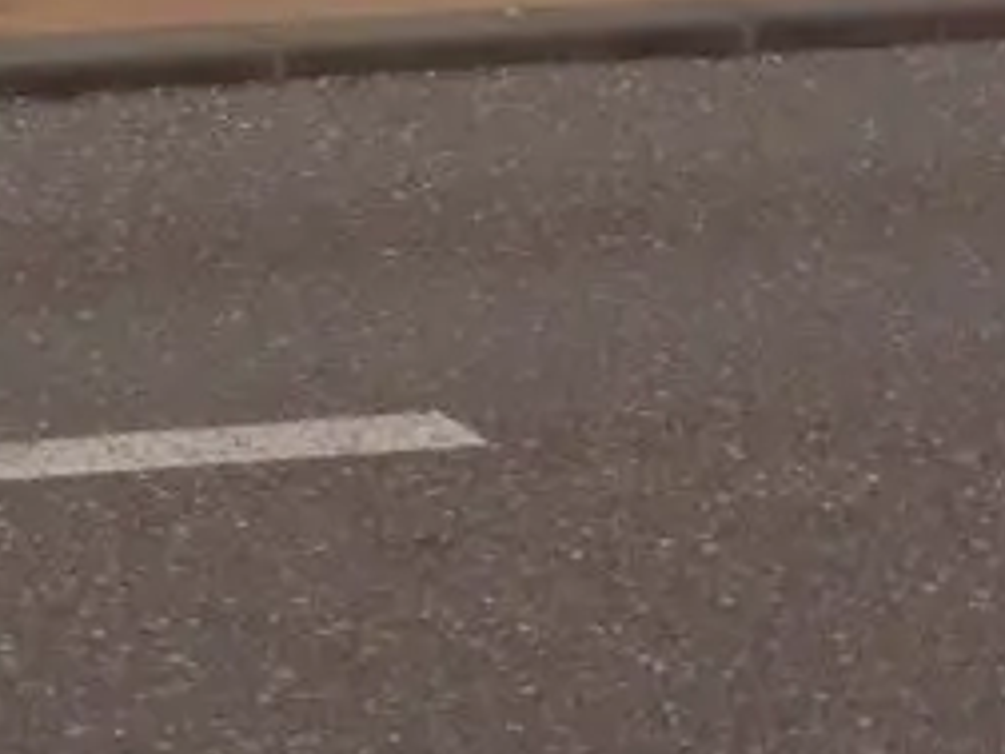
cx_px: -1129
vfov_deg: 10.4
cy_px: -1065
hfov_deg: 13.4
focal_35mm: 122
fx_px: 3542
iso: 100
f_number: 3.3
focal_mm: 4.3
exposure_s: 1/2000
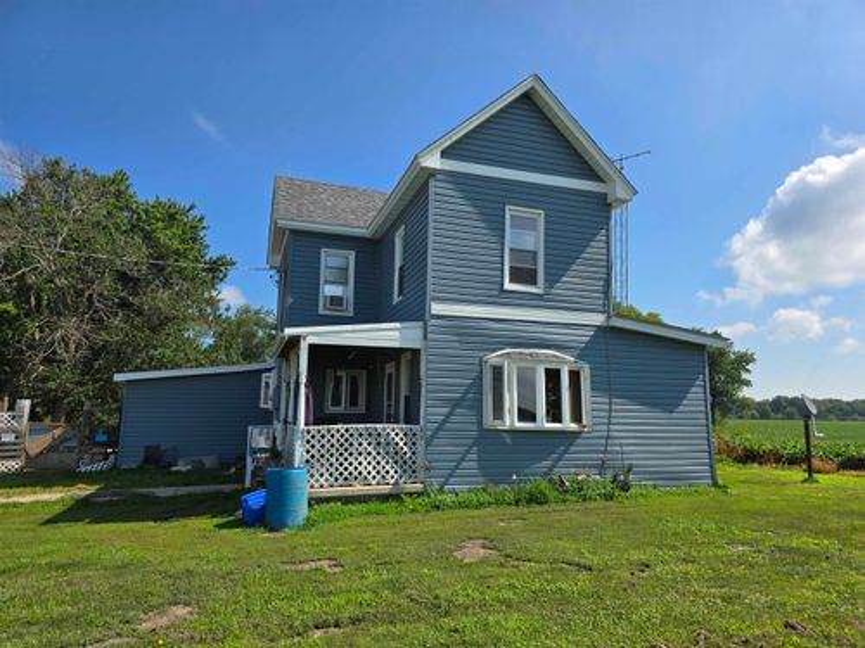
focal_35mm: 23
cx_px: 432
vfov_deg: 58.9
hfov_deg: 73.9
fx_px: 575
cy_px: 324
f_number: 1.7
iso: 12
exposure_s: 1/866
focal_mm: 6.3
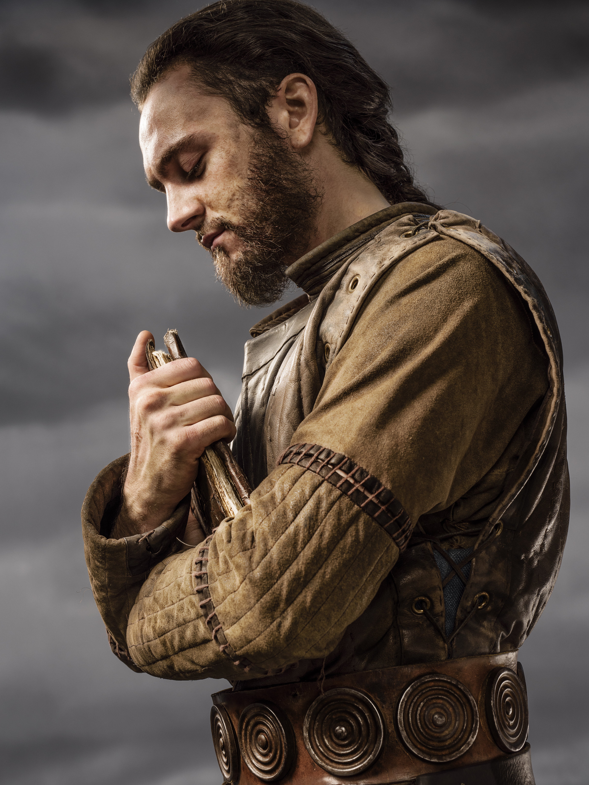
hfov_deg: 26.6
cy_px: 422
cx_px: 293
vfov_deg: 34.9
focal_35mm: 55
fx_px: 1248
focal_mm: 50
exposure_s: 1/200
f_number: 11
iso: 200
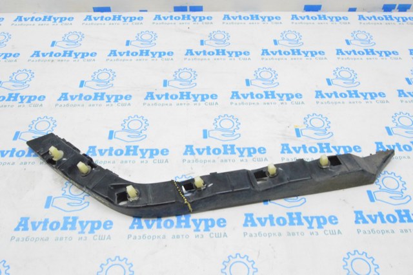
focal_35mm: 34
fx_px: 395
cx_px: 206
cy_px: 138
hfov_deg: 55.2
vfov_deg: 38.3
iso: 6400
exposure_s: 1/15
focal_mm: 23
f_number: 20
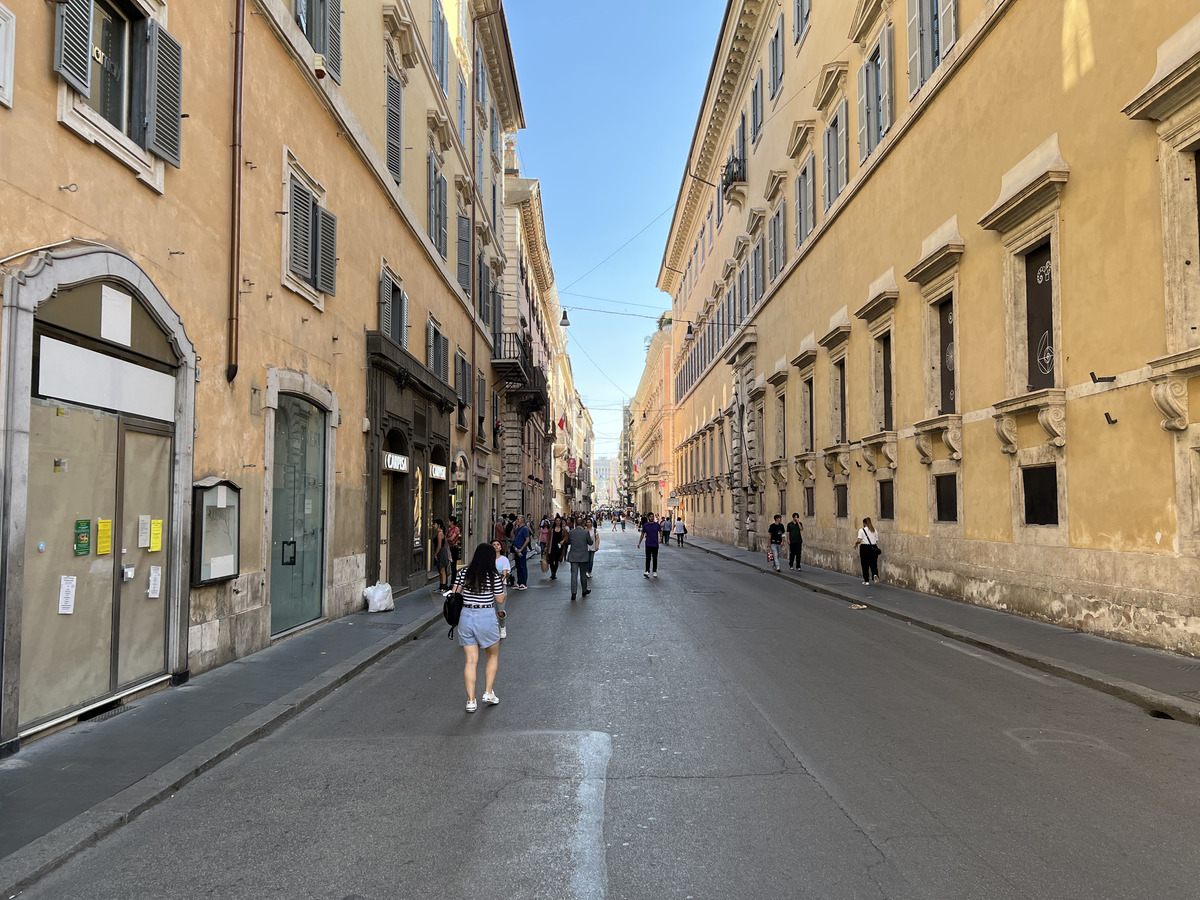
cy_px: 450
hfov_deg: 67.3
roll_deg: +0.1
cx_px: 600
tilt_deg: +3.7
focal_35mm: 26
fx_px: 901
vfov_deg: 53.1
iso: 50
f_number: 1.5
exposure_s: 1/635
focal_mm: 5.7
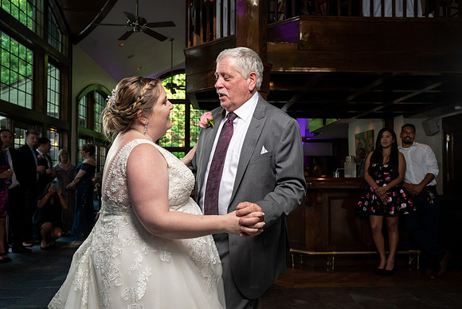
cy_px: 154
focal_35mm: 34
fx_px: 431
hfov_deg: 56.3
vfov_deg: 39.3
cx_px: 233
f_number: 5.6
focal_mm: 33
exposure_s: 1/200
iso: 2000
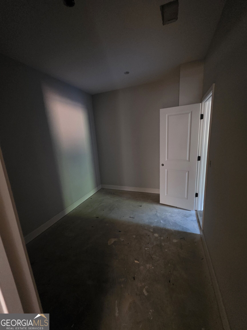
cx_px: 124
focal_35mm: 13
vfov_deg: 106.2
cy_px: 165
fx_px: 124
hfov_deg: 89.9
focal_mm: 2.2
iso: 1600
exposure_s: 1/24
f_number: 1.9
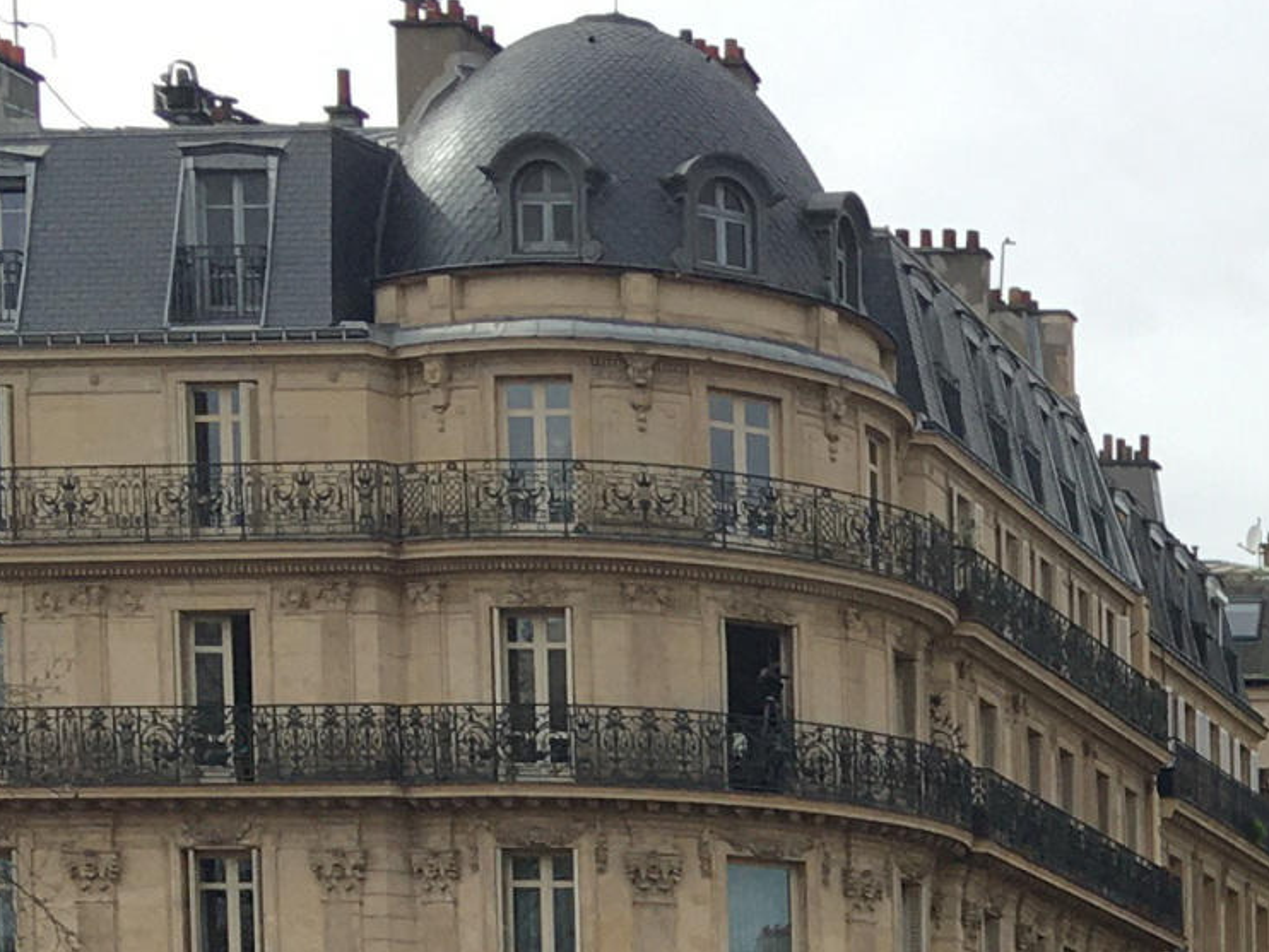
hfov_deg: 15.0
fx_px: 4401
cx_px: 2001
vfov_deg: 11.4
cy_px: 1745
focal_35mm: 120
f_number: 2.2
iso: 25
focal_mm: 4.2
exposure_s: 1/1183
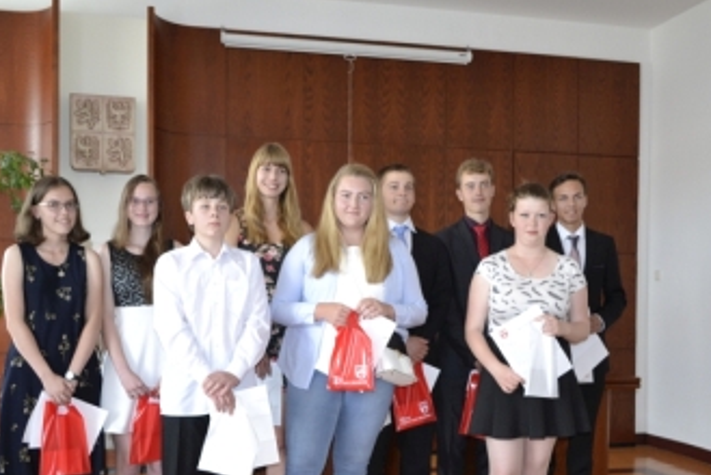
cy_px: 322
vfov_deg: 32.4
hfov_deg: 47.3
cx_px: 335
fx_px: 810
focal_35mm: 41
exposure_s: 1/60
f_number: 3.8
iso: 1250
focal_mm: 20
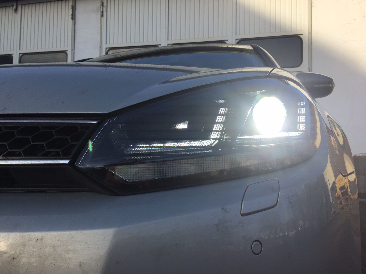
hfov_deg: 61.7
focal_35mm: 29
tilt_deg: +2.5
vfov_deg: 48.2
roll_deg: -1.0
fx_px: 307
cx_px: 183
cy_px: 137
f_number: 2.2
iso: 32
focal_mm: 4.15
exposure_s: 1/1647
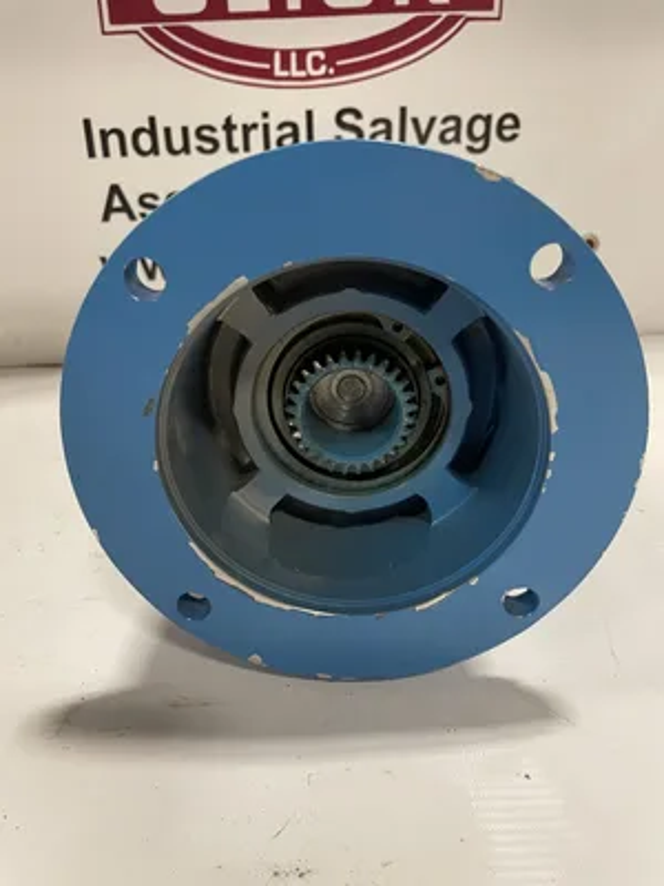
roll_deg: +1.4
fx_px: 665
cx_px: 332
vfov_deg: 67.3
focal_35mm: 26
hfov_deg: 53.1
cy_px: 443
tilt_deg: -25.9
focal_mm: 4.2
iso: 250
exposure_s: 1/60
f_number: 1.6
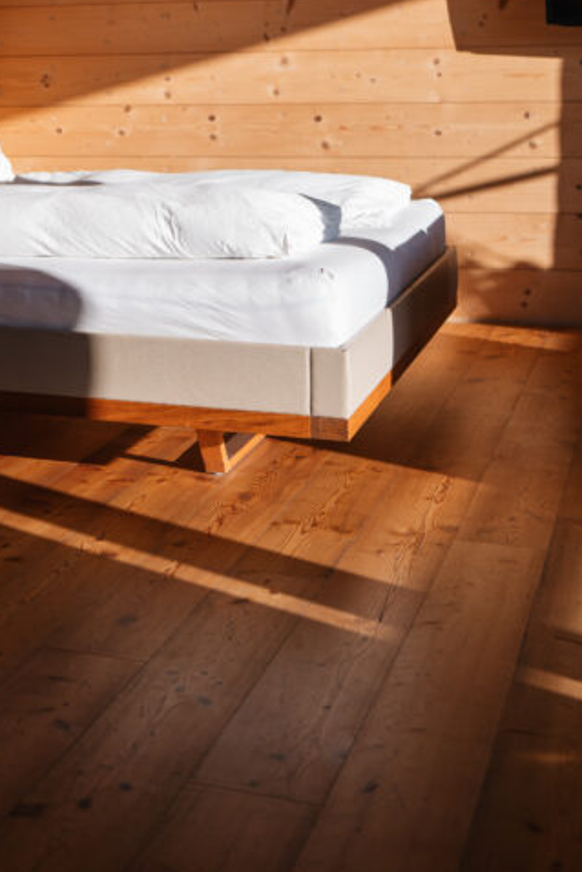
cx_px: 28
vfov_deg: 30.5
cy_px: -38
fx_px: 1454
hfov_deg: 22.0
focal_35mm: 60
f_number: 1.8
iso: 125
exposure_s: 1/1600
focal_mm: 28
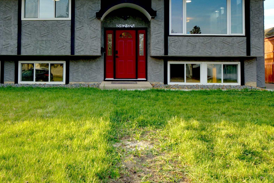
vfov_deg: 34.2
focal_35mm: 39
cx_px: 111
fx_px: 293
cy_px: 60
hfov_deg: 49.8
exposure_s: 1/30
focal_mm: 19.8
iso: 1000
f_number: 10
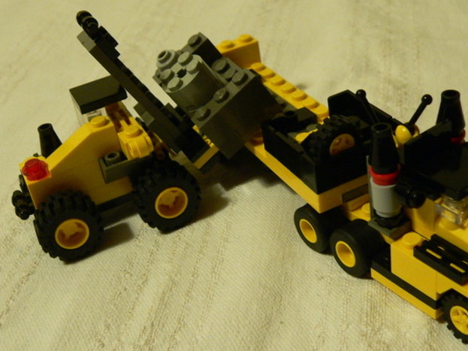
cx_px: 272
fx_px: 703
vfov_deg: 28.0
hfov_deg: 36.7
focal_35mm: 52
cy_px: 212
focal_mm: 6
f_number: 2.8
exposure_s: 1/8
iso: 200
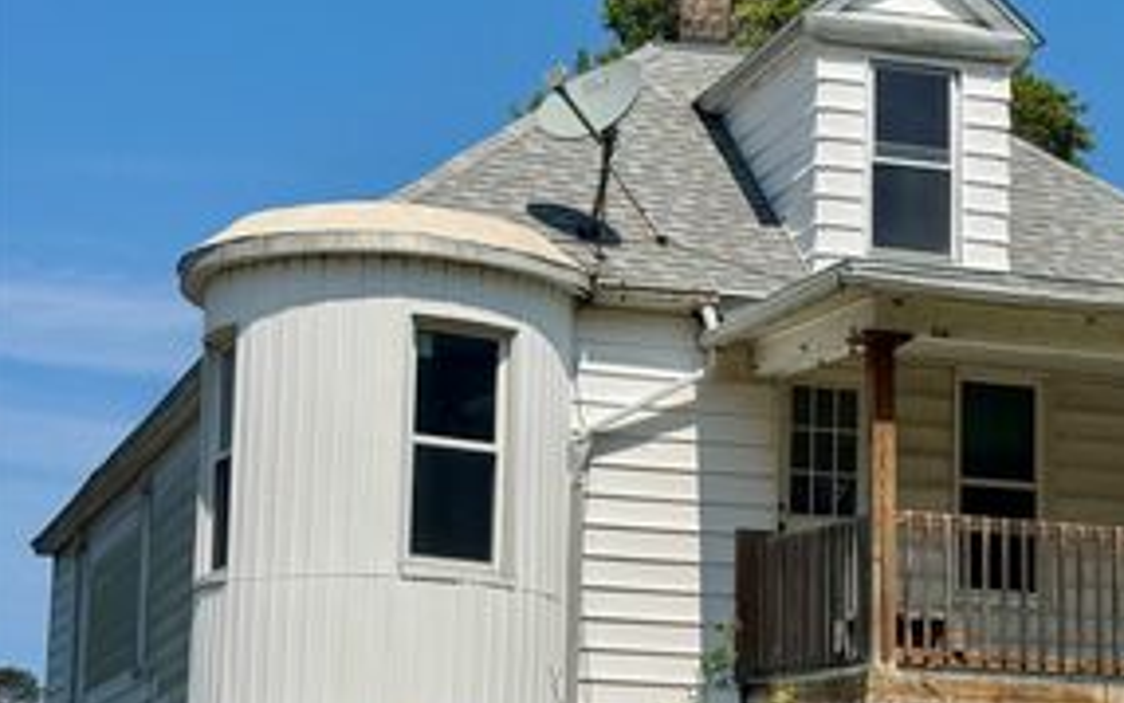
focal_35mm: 89
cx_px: 963
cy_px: 603
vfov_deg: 14.6
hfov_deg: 22.8
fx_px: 2727
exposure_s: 1/7937
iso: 64
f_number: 1.78
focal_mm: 6.76
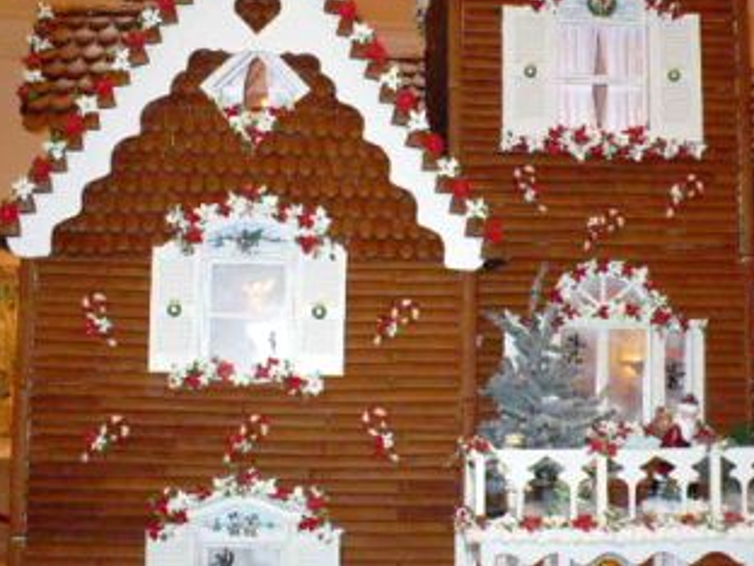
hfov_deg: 33.7
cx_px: 454
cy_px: 174
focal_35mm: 57
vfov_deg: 25.5
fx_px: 1242
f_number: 2.8
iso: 640
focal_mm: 6.1
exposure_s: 1/30
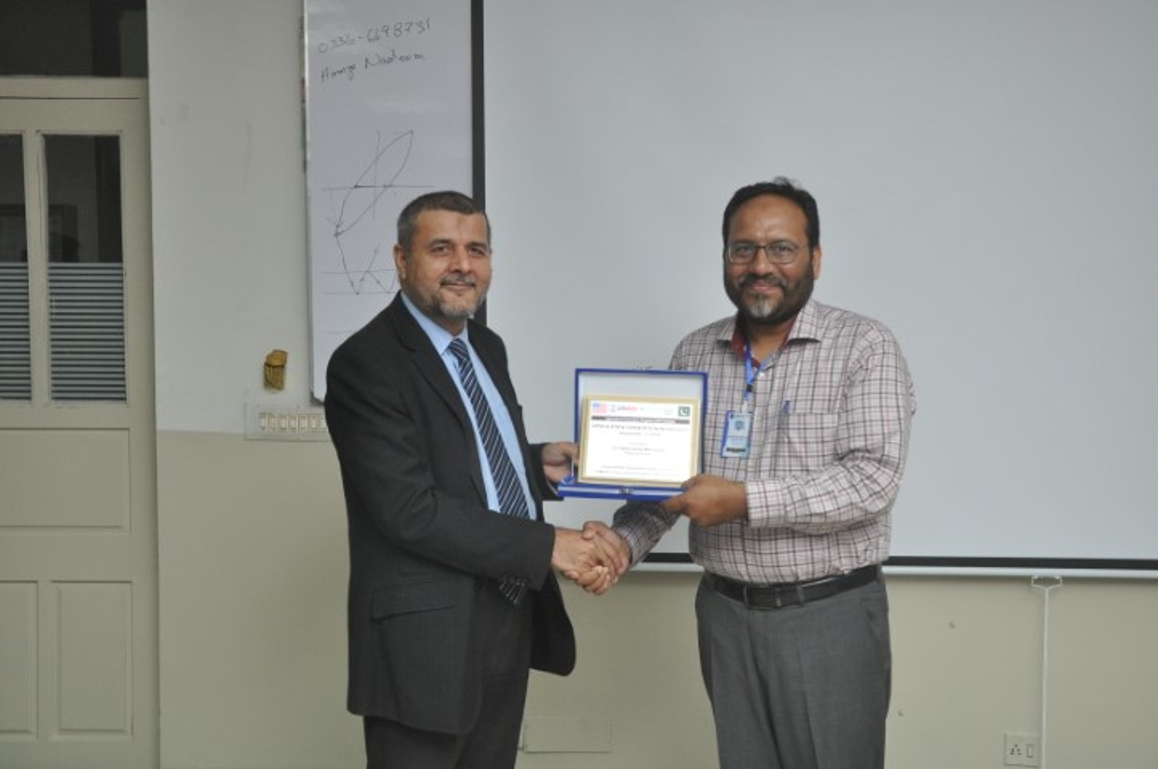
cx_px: 579
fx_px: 1253
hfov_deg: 49.6
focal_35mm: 39
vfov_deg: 34.1
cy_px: 384
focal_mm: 26
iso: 1250
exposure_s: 1/60
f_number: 6.3
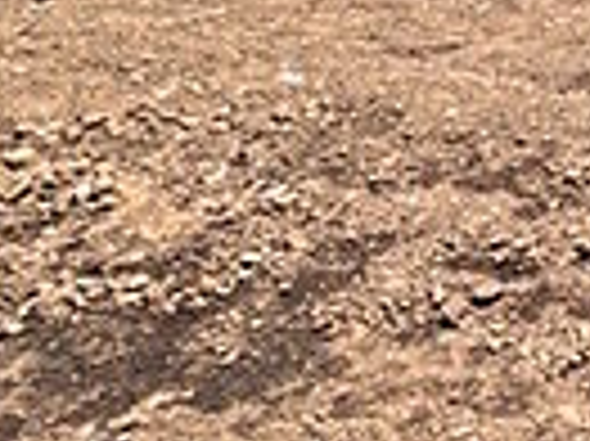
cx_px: 851
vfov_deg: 19.3
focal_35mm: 64
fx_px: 1090
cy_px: -266
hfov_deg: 24.5
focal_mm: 1.83
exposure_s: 1/883
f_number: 2.2
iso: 50
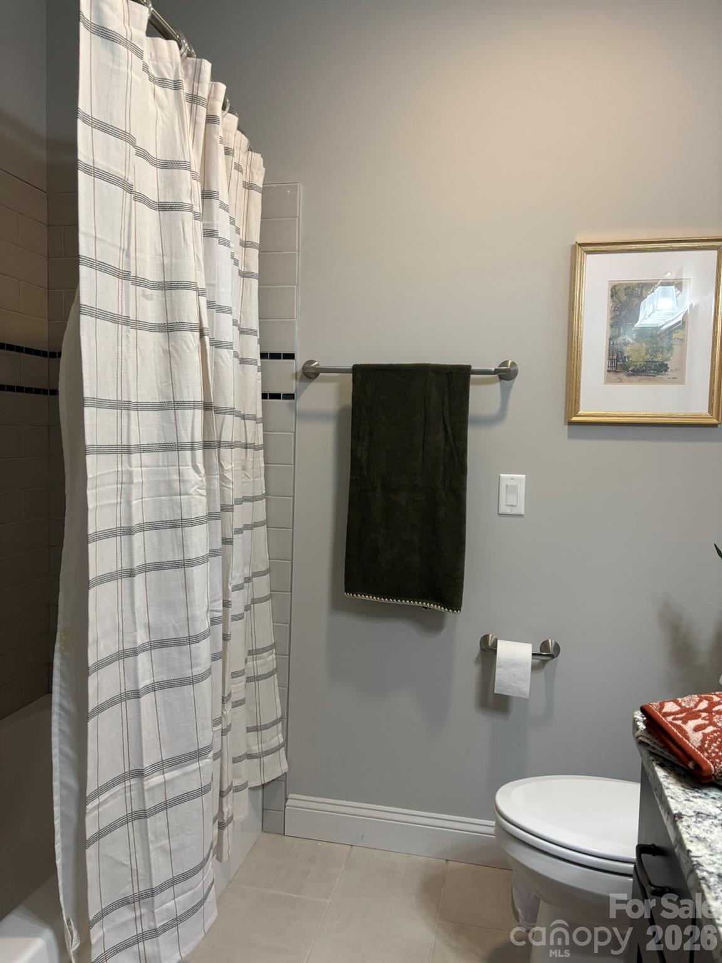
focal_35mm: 26
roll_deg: -2.5
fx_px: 723
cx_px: 361
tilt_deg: -3.7
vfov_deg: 67.3
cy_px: 482
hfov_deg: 53.1
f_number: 1.6
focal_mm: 5.96
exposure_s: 1/60
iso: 100
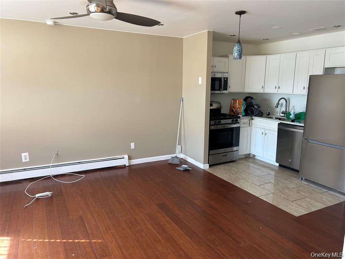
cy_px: 130
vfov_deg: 53.1
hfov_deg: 67.3
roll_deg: +0.0
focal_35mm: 26
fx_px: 259
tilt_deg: -8.5
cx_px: 172
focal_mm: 5.7
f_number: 1.5
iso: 125
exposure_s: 1/100
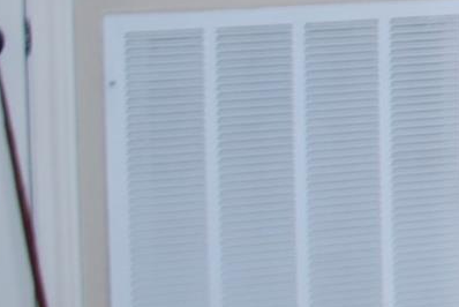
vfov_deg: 9.5
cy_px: -219
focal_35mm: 139
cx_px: 1164
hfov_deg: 11.6
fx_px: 1773
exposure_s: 1/20
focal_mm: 18
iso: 200
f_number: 3.5
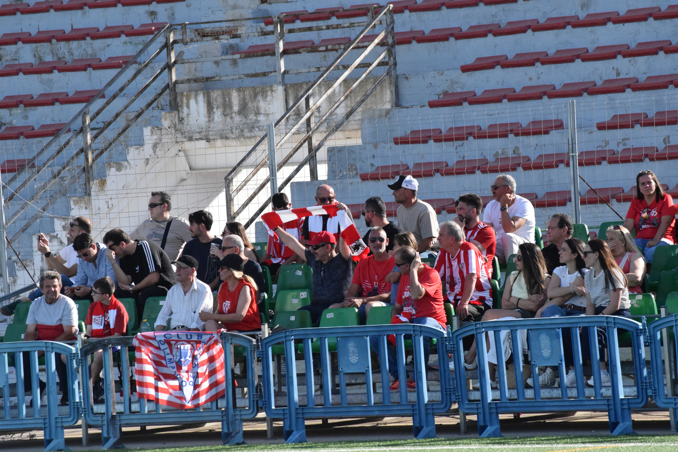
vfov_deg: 6.1
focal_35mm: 225
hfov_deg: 9.1
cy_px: 226
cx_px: 339
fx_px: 4237
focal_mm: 150
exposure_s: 1/3200
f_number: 10
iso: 3200
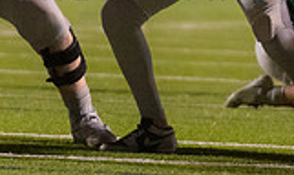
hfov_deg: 3.9
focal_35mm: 549
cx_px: 182
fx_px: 4343
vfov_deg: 2.3
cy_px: -79
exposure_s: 1/1250
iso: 6400
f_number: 2.8
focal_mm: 122
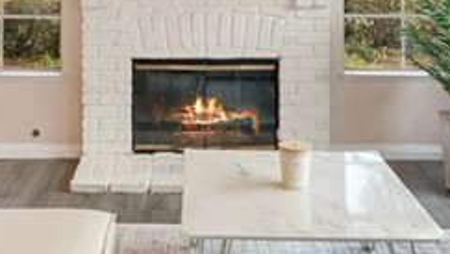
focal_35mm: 53
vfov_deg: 20.9
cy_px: -63
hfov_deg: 38.9
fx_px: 633
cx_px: 167
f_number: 8
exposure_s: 1/8
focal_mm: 12
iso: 800
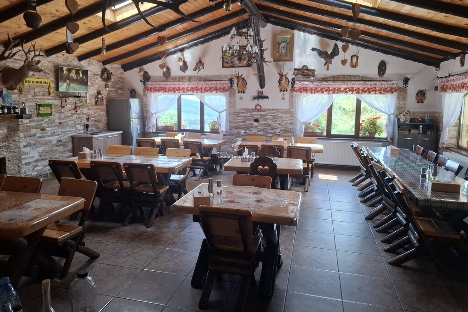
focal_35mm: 24
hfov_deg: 73.8
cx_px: 234
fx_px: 312
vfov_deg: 53.0
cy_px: 139
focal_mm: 5.54
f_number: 1.8
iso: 64
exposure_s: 1/120
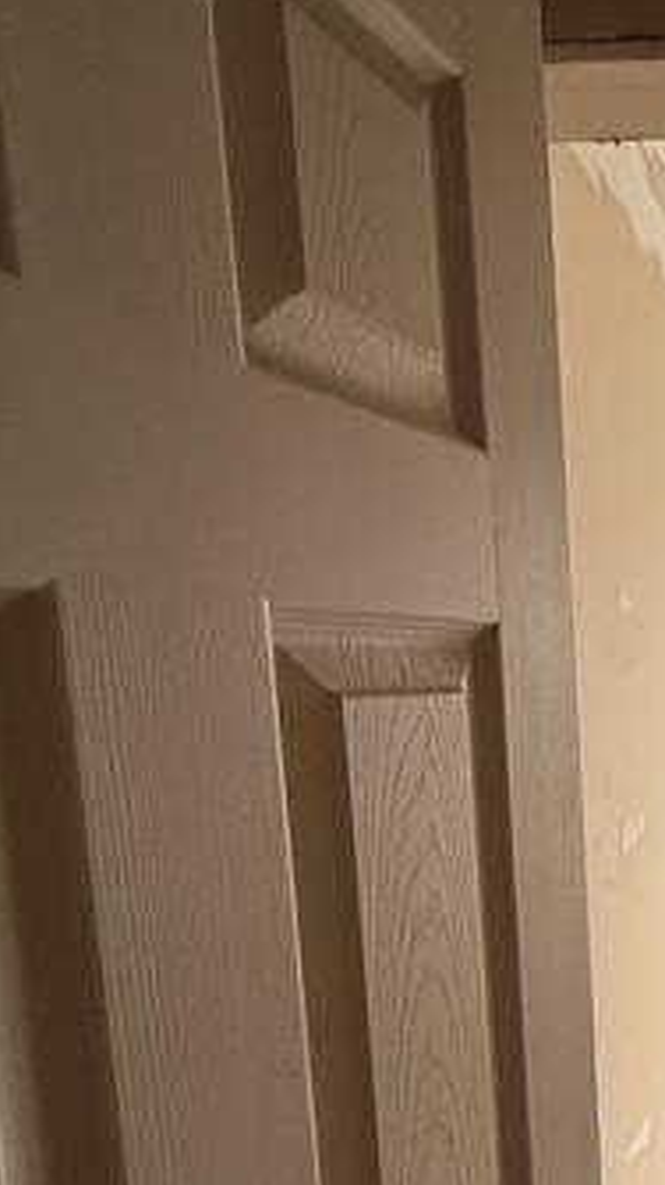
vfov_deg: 55.0
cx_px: 983
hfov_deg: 25.7
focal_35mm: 35
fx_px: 1099
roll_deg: -0.2
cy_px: 828
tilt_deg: -8.0
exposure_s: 1/99
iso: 200
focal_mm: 2.22
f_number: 2.2
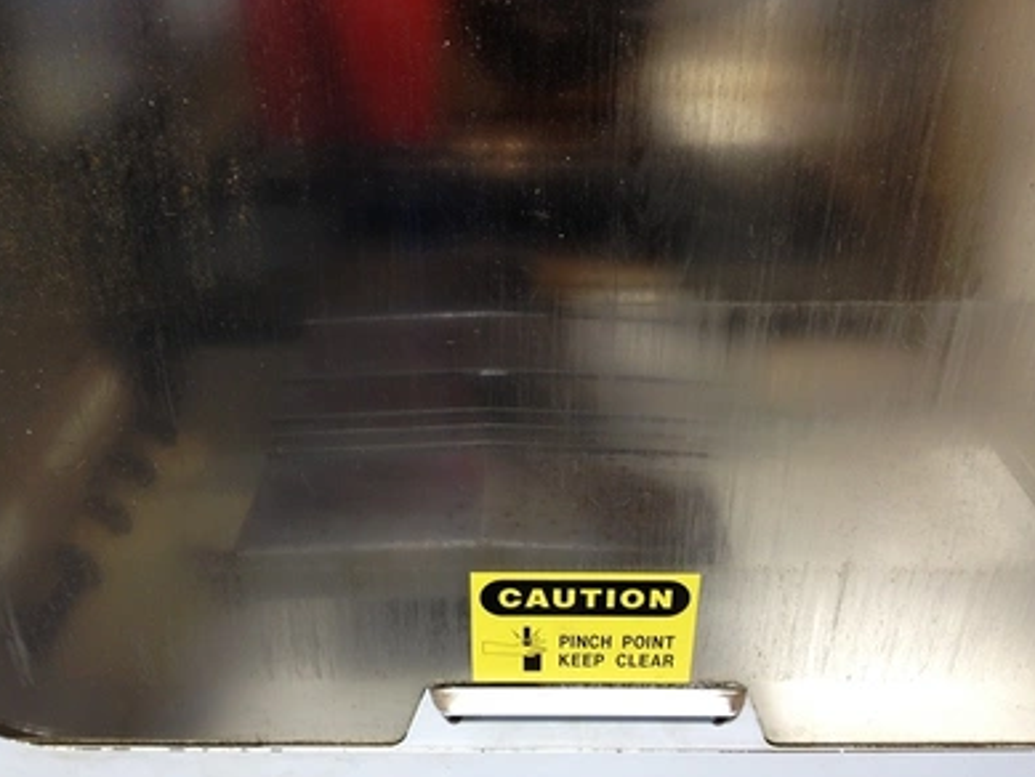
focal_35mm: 36
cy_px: 386
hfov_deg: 51.3
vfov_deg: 39.7
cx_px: 516
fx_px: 1077
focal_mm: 4.28
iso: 100
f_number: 2.4
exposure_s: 1/20
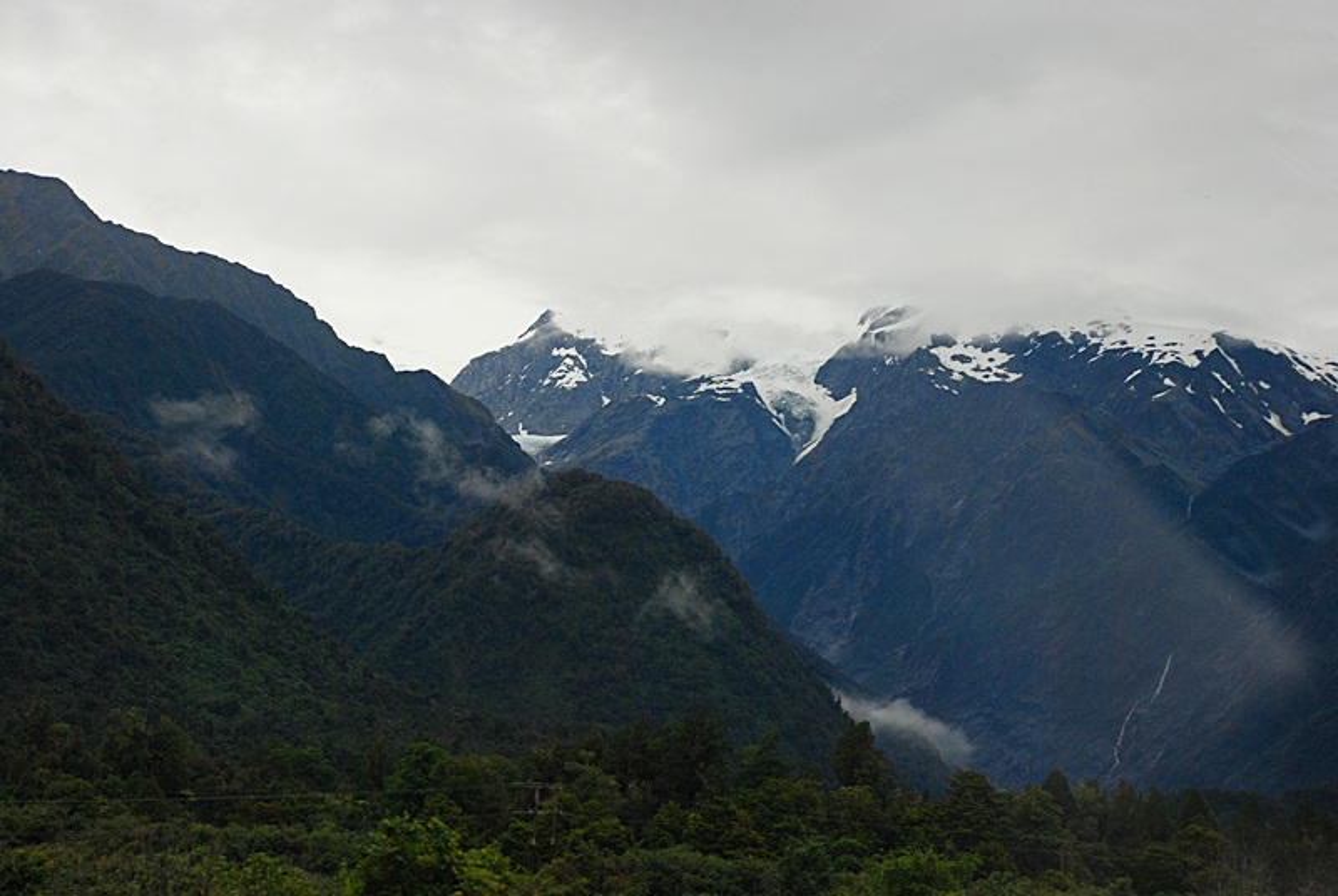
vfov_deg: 14.8
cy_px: 448
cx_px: 669
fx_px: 3462
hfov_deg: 21.9
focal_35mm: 93
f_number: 5.6
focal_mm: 62
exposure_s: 1/400
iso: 400
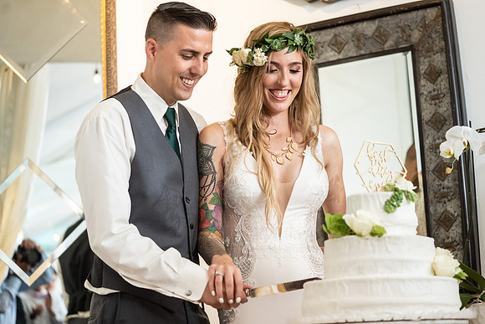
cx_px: 242
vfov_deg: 19.5
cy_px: 162
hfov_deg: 28.8
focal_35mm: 70
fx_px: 943
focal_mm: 70
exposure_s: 1/250
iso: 2500
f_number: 2.8
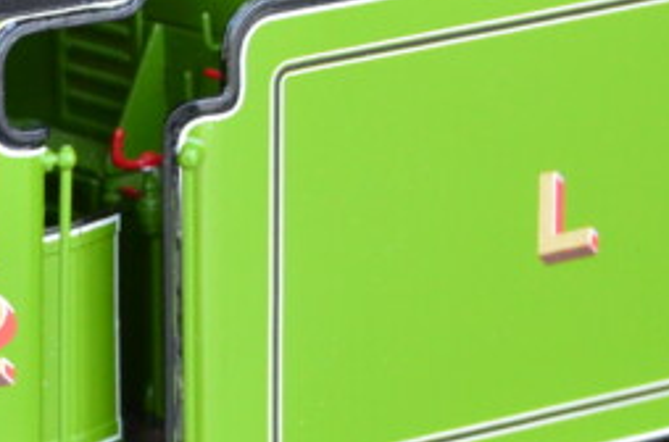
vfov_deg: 4.7
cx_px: -456
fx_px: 5376
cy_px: 492
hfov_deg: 7.0
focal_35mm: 290
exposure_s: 1/60
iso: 800
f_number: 8
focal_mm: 48
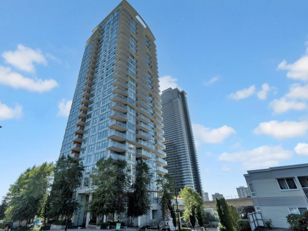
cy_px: 120
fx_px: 151
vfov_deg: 74.7
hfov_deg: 90.8
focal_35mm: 17
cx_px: 141
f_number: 8
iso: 400
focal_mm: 10
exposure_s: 1/1000
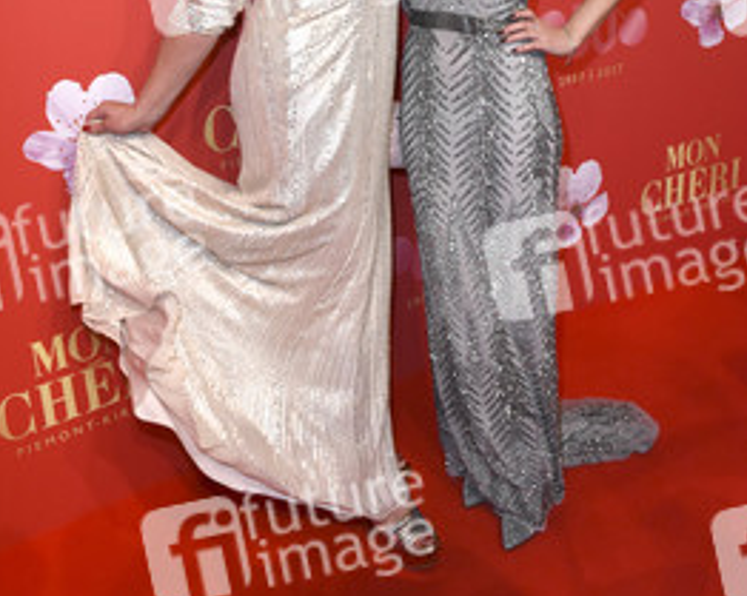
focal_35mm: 43
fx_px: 950
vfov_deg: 33.7
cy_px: 111
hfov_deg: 42.9
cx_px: 371
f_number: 6.3
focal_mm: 20
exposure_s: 1/160
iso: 1600
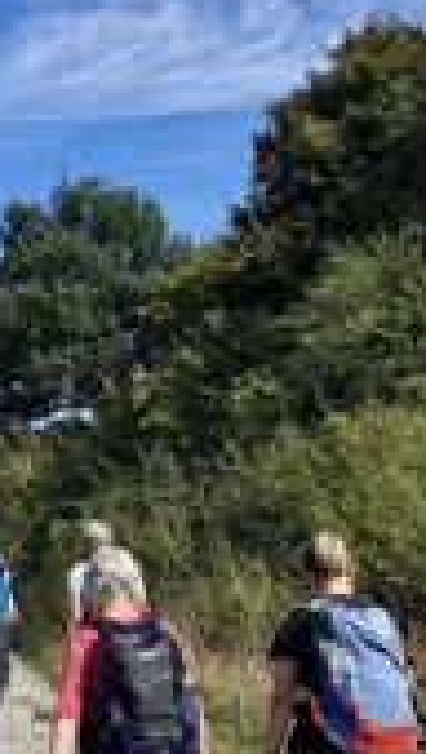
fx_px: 1181
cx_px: -293
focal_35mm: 59
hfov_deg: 17.4
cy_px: 319
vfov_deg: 35.3
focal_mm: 5.54
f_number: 1.8
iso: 50
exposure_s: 1/2176
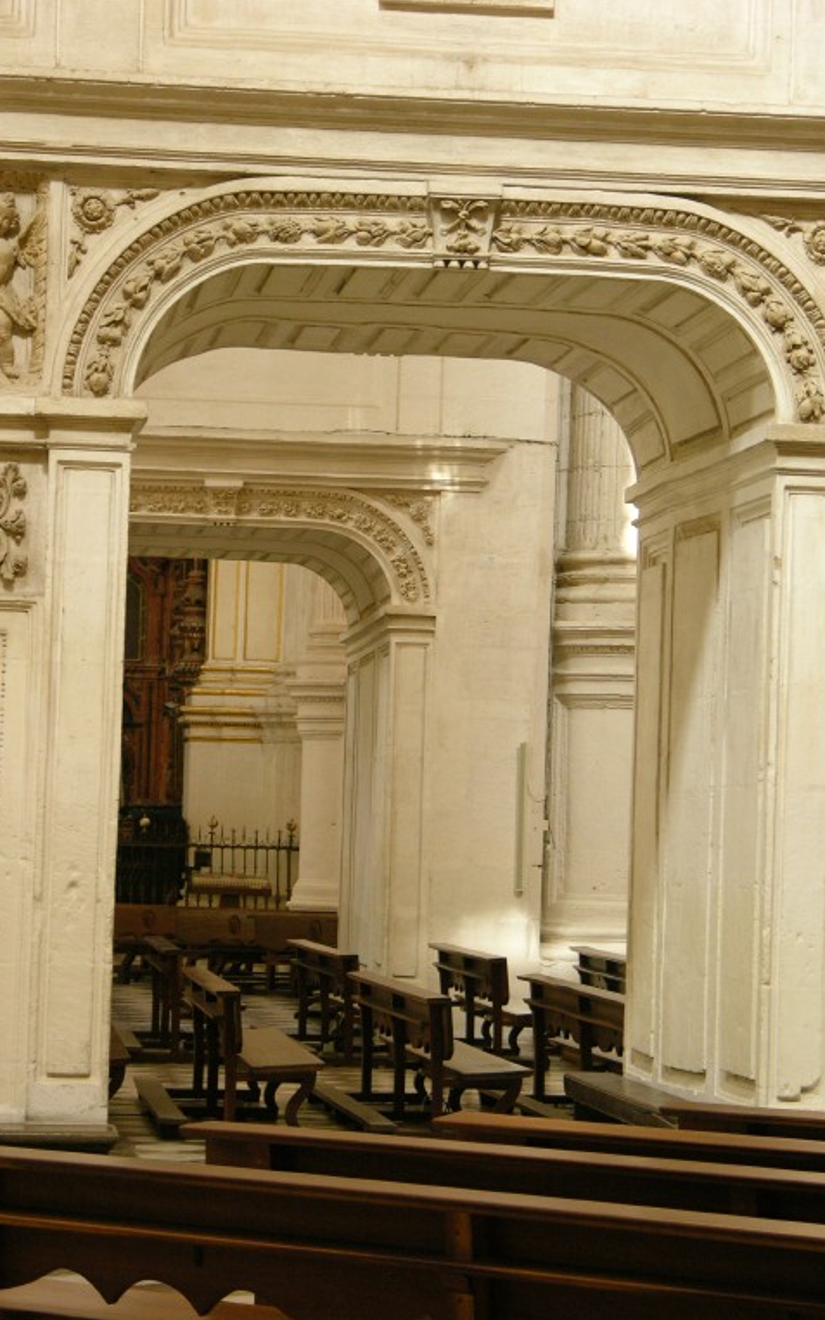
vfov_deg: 16.3
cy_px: 657
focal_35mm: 128
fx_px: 4604
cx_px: 424
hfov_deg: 10.2
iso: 183
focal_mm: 29.5
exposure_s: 1/4.6
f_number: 3.7
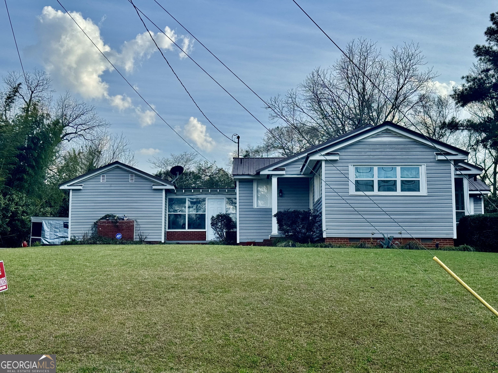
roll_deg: -0.3
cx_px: 249
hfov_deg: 39.7
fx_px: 691
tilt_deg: +5.3
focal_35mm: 48
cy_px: 186
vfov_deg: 30.3
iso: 64
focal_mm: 6.76
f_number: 1.78
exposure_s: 1/4608
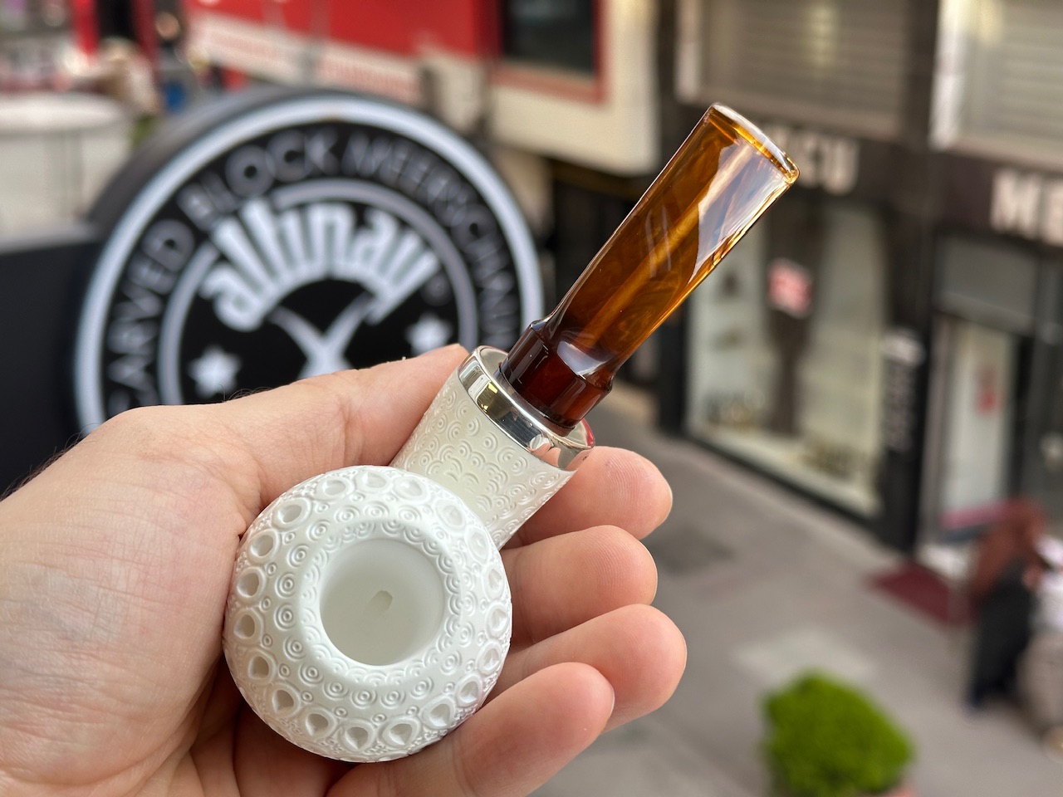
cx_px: 532
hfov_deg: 39.7
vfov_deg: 30.3
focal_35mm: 48
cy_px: 398
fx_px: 1474
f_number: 1.78
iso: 64
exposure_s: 1/541
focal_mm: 6.86
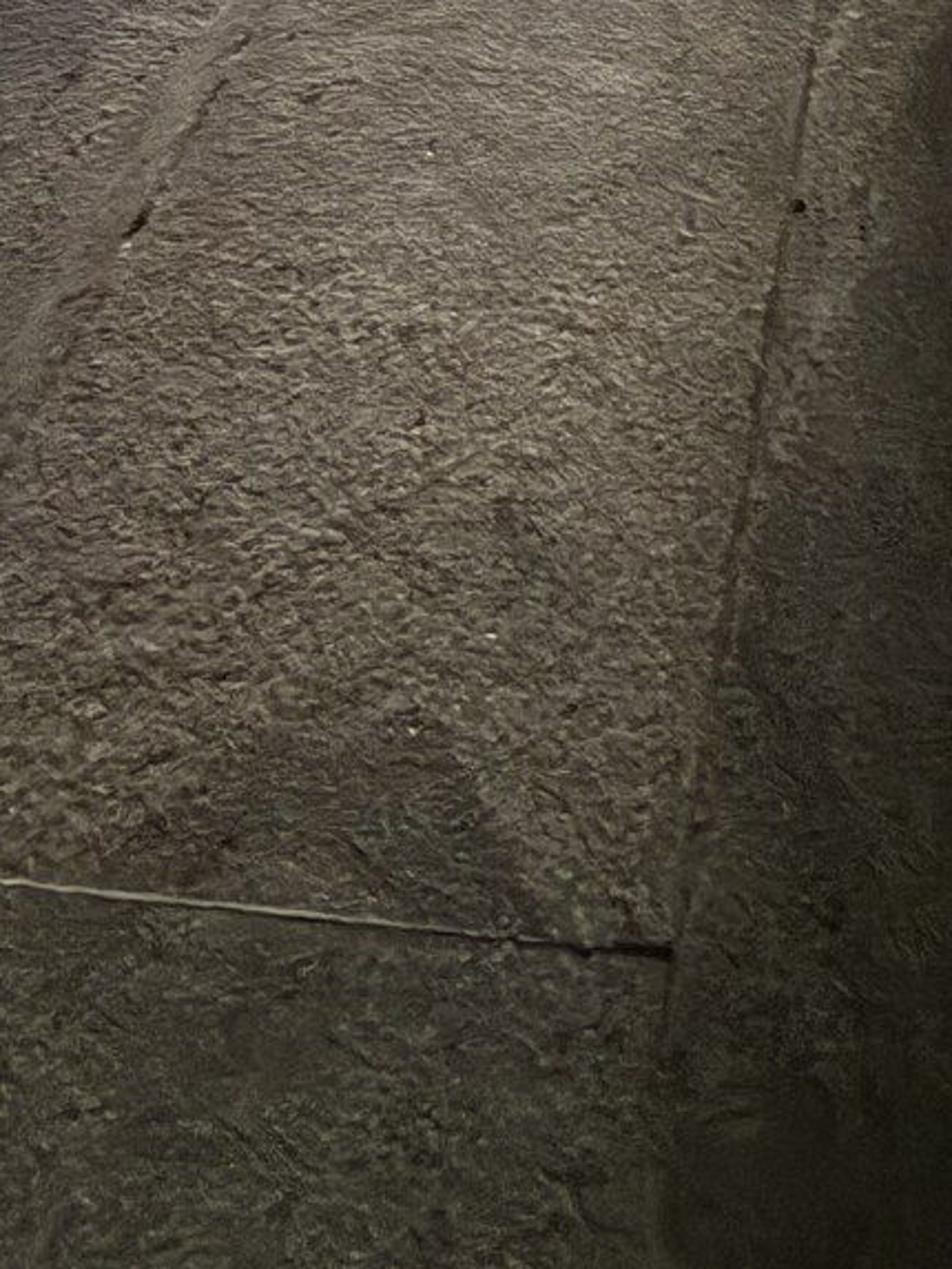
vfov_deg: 27.5
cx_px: 890
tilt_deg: -21.2
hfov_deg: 31.1
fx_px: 1613
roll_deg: -0.6
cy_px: -682
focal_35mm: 44
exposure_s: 1/12
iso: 1250
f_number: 2.2
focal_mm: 2.22
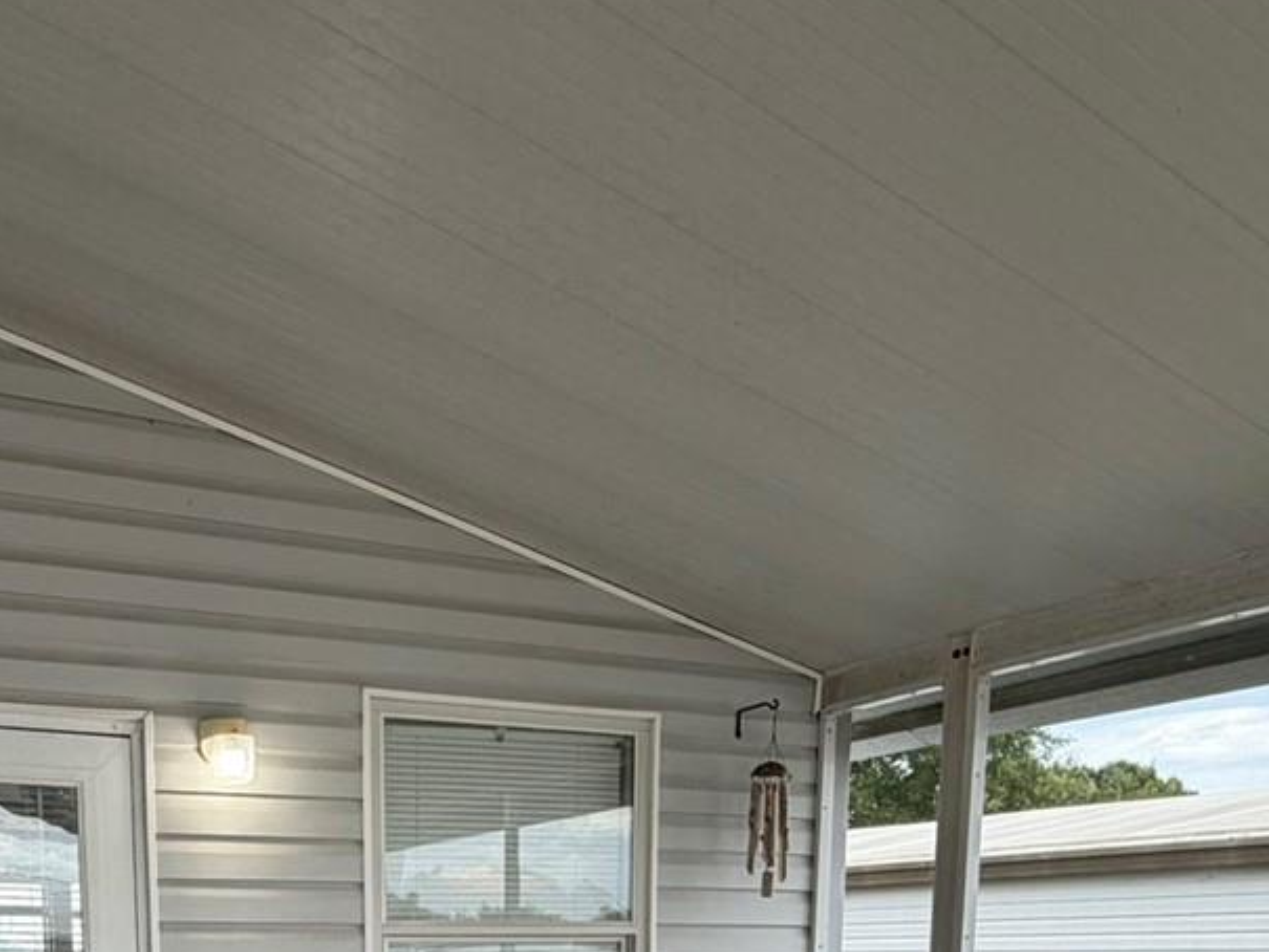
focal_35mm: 37
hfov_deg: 49.3
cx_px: 432
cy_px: 1164
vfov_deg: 31.8
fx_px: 1357
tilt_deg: -9.2
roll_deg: +0.4
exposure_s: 1/121
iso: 64
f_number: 2.2
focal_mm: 2.22
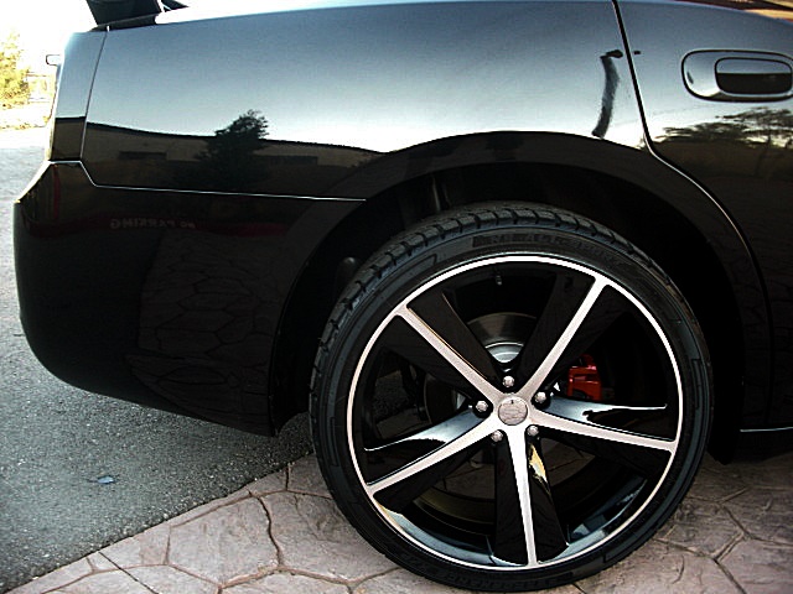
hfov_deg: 51.4
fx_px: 825
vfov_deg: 39.7
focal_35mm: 36
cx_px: 396
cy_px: 297
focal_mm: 6.3
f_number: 2.8
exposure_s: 1/80
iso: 200
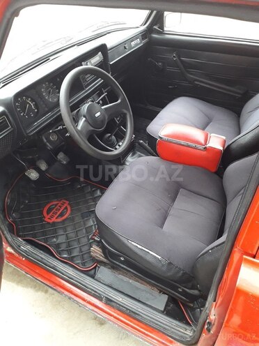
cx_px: 130
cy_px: 173
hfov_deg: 51.4
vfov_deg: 65.3
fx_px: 269
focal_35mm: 27
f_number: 1.9
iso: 200
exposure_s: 1/33
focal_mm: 3.6
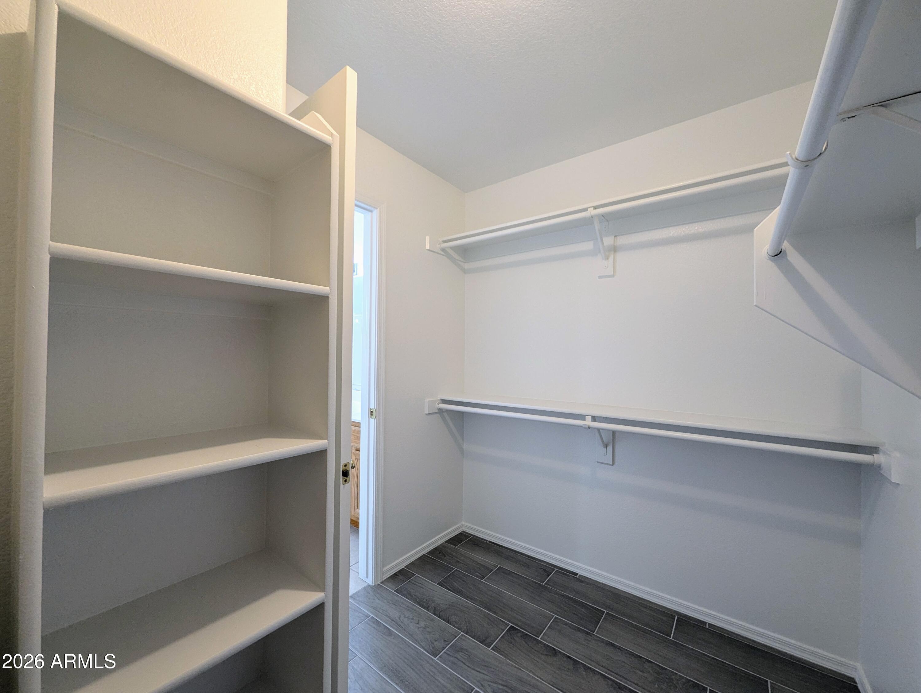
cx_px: 460
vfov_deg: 90.0
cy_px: 346
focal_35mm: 13
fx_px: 346
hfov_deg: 106.1
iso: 77
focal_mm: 1.95
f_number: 2.2
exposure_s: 1/24
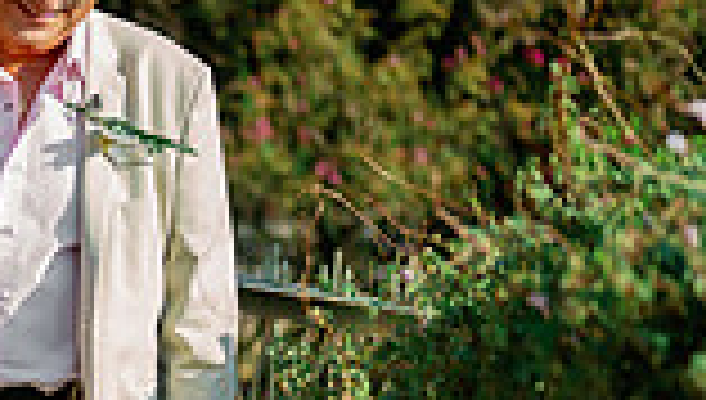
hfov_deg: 10.8
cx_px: -319
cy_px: 488
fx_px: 3620
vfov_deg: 6.3
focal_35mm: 193
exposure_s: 1/1600
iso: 125
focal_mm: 50
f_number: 1.8
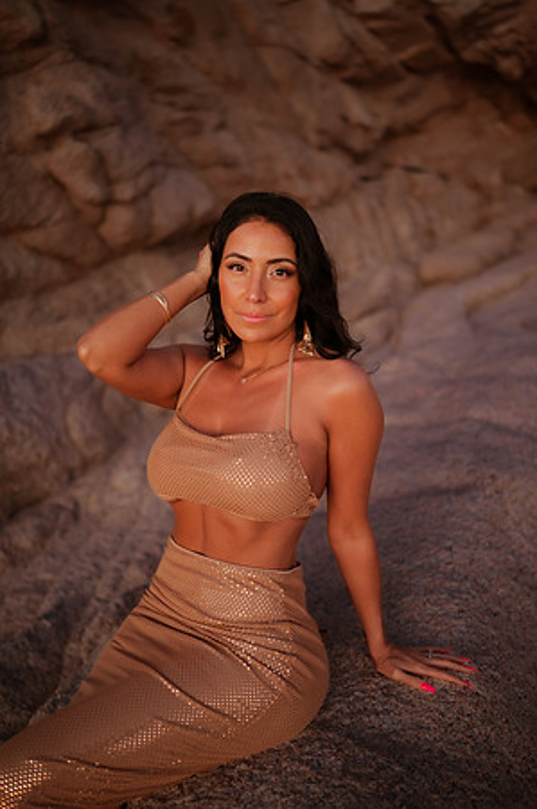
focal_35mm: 35
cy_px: 404
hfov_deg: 37.8
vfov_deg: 54.5
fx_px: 785
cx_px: 268
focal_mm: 35
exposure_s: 1/200
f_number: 1.8
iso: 800
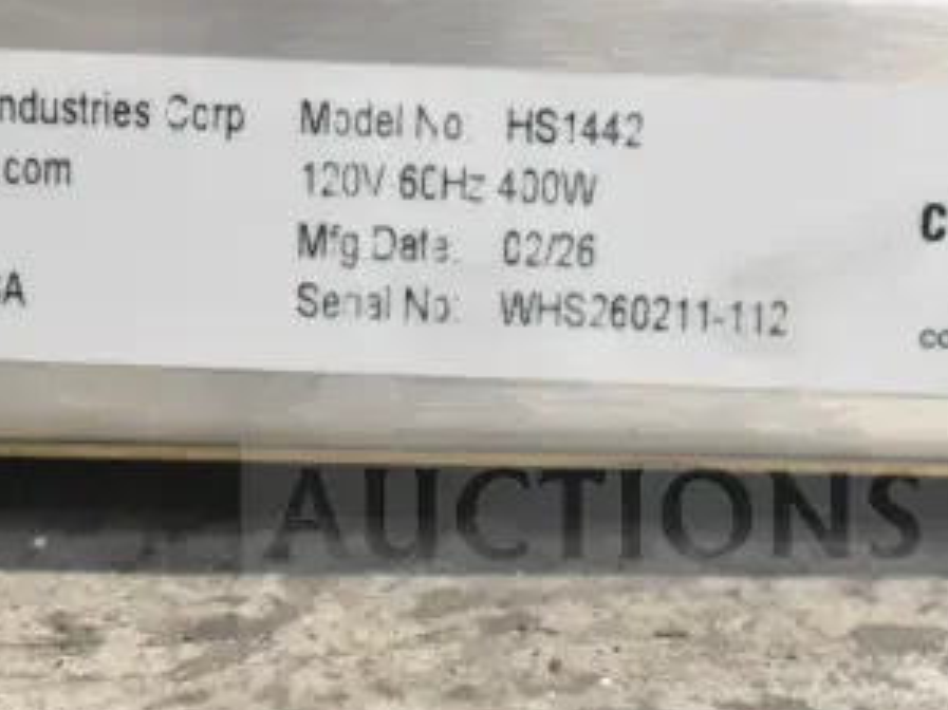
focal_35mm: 162
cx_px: 596
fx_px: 4434
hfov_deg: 12.2
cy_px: 338
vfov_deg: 9.2
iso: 8000
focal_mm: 55
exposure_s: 1/100
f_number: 5.6
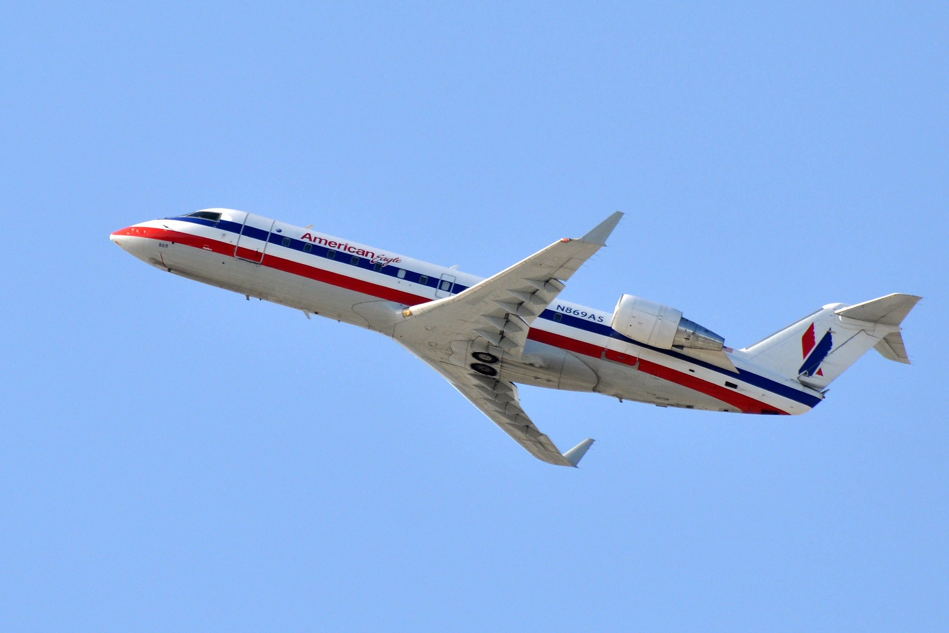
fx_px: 11864
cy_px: 316
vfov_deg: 3.1
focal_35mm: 450
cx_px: 474
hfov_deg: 4.6
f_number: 7.1
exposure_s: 1/1000
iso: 250
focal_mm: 300
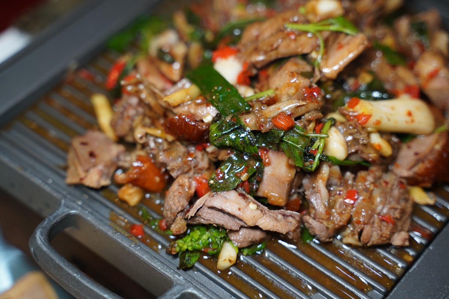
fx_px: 935
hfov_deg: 27.0
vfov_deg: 18.2
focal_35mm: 75
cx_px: 224
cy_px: 150
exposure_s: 1/80
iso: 500
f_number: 4
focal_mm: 75
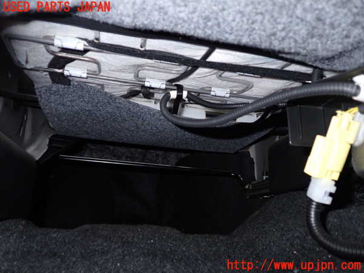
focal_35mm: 30
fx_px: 315
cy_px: 136
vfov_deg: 46.8
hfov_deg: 60.0
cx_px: 182
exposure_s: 1/30
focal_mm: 5.4
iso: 200
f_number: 6.3
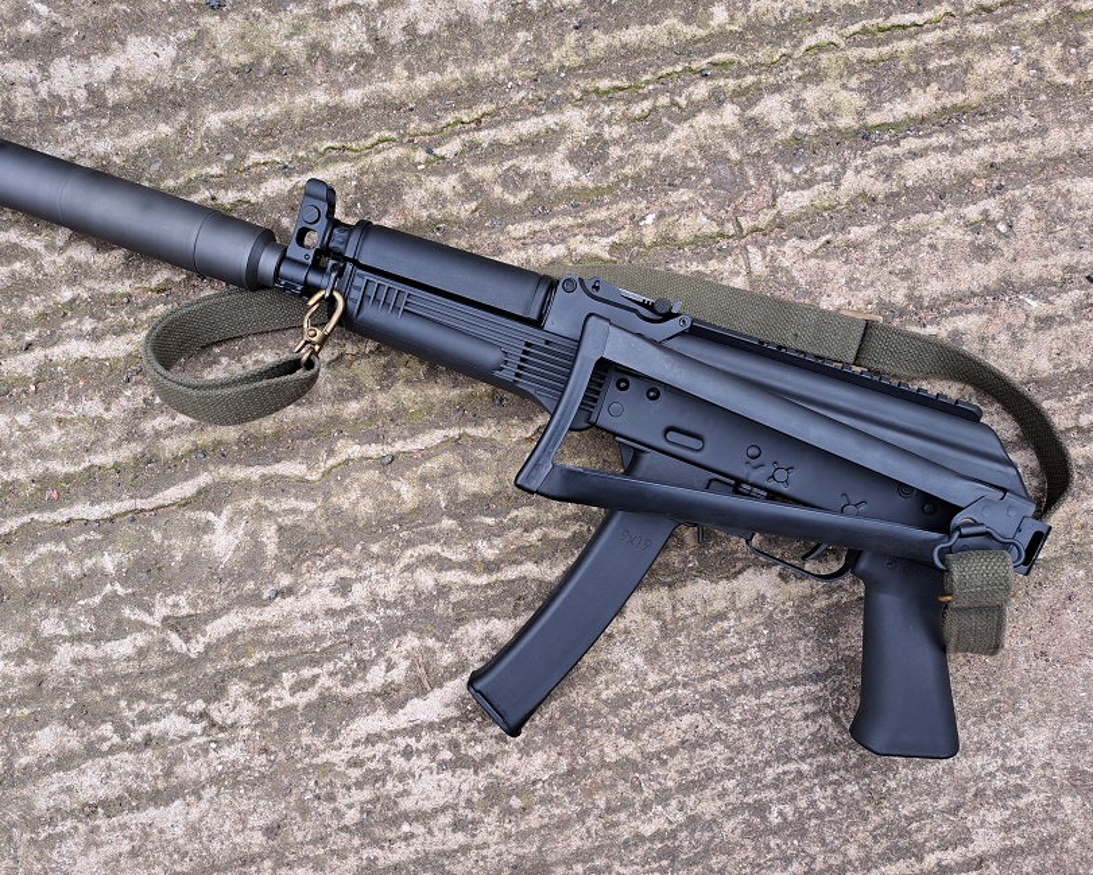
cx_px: 492
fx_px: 841
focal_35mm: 26
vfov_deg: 54.9
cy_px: 450
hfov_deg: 65.9
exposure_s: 1/100
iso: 50
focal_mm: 5.23
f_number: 1.8
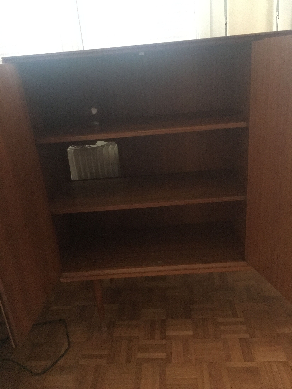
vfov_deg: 61.7
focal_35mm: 29
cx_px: 146
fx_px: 326
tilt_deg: -21.6
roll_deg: +4.6
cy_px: 194
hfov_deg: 48.2
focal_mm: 4.15
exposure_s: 1/4
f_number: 2.2
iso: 800
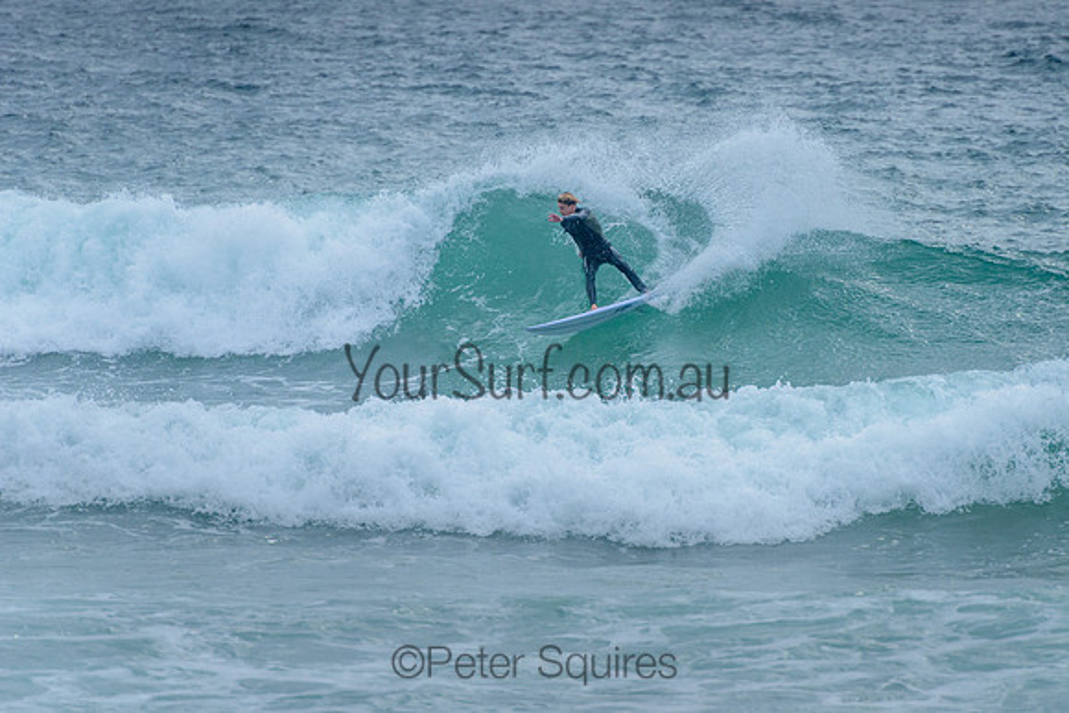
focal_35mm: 490
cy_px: 281
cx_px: 655
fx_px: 14558
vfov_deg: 2.8
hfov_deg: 4.2
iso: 500
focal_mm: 400
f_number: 6.3
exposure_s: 1/1600
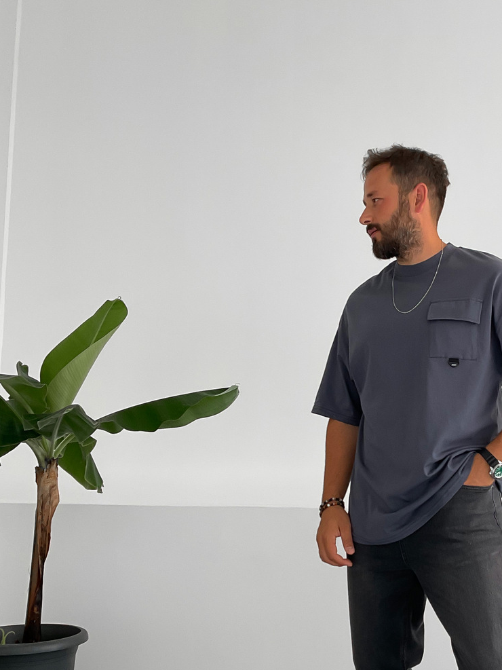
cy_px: 380
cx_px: 405
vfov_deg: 40.4
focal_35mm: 47
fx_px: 909
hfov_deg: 30.1
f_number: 1.8
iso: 40
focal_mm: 3
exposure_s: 1/120
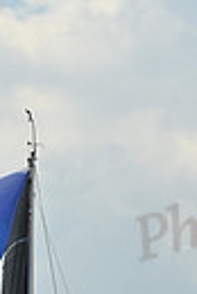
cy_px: 561
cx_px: 19
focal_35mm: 411
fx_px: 3364
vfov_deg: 4.9
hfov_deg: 3.4
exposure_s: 1/1250
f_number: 11
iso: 320
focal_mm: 92
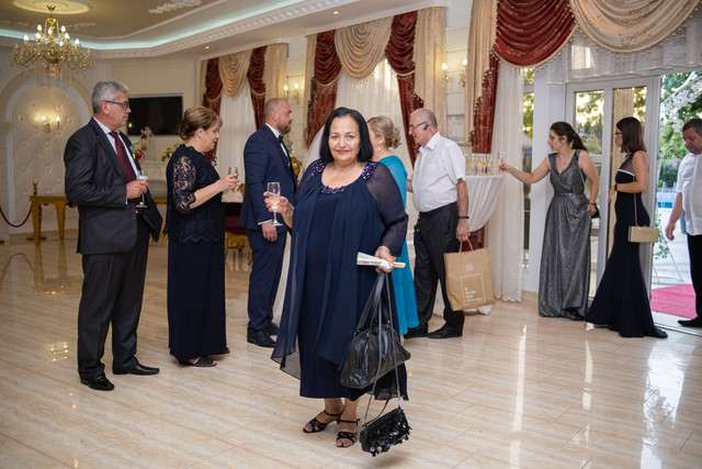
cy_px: 234
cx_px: 351
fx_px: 683
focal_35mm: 35
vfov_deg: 37.9
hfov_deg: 54.4
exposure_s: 1/250
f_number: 1.4
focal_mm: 23
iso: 200
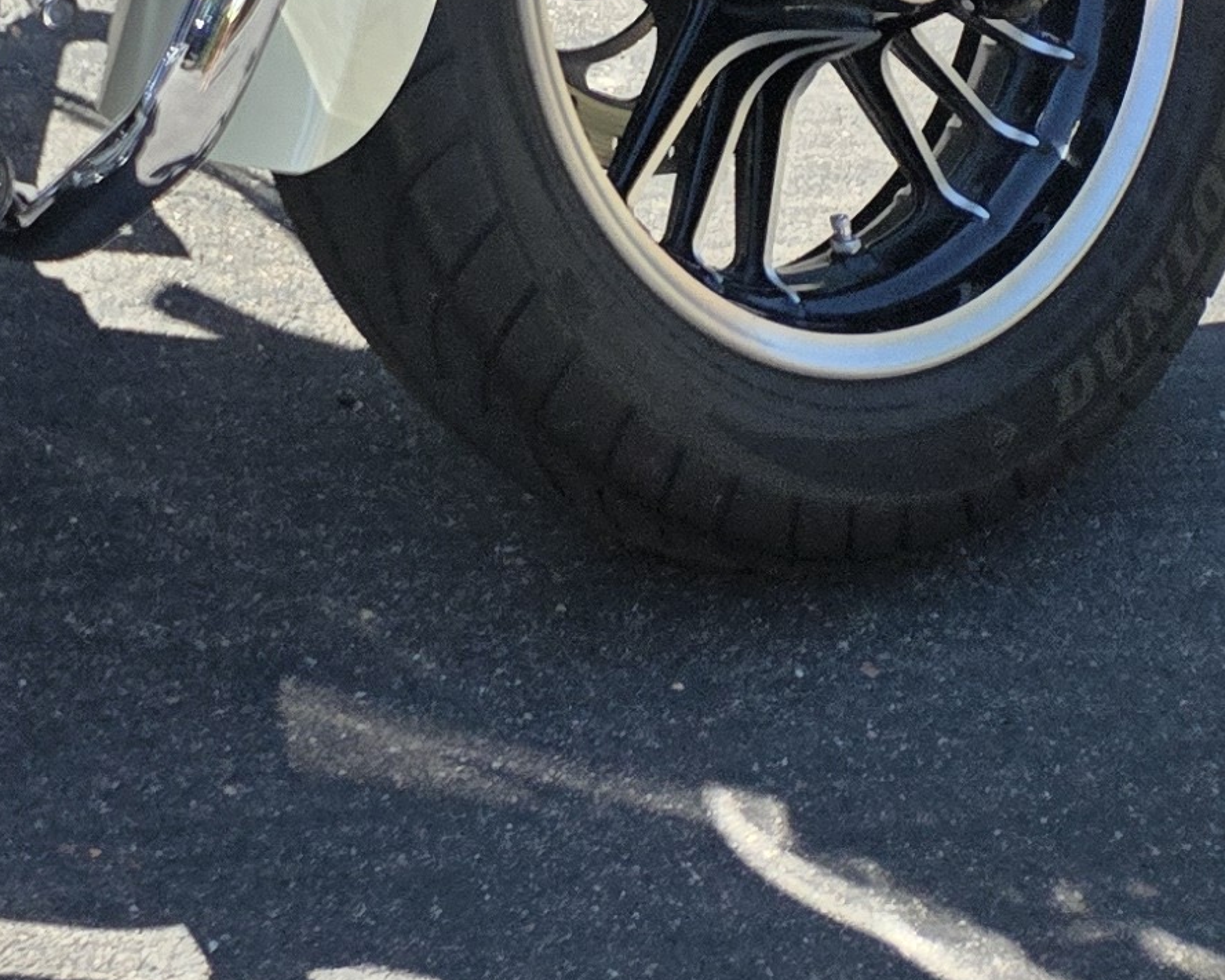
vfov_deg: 13.2
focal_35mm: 101
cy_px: -950
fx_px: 3661
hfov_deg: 15.7
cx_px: -1090
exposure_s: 1/2216
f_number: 1.8
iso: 80
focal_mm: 5.4
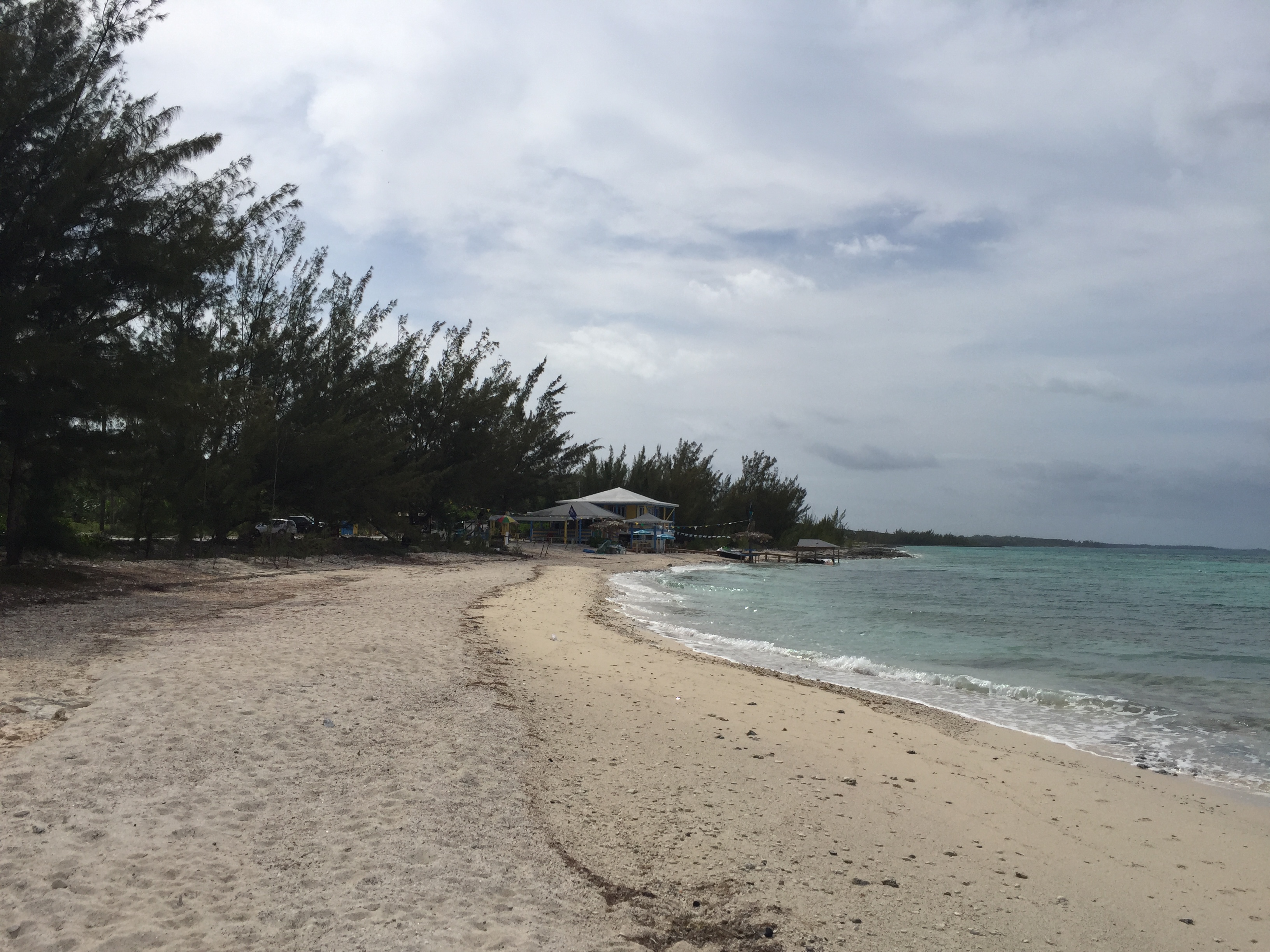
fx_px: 1064
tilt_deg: +3.2
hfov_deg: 61.7
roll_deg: -2.4
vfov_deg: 48.2
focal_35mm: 29
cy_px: 476
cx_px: 635
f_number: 2.2
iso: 32
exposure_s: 1/6623
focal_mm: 4.15
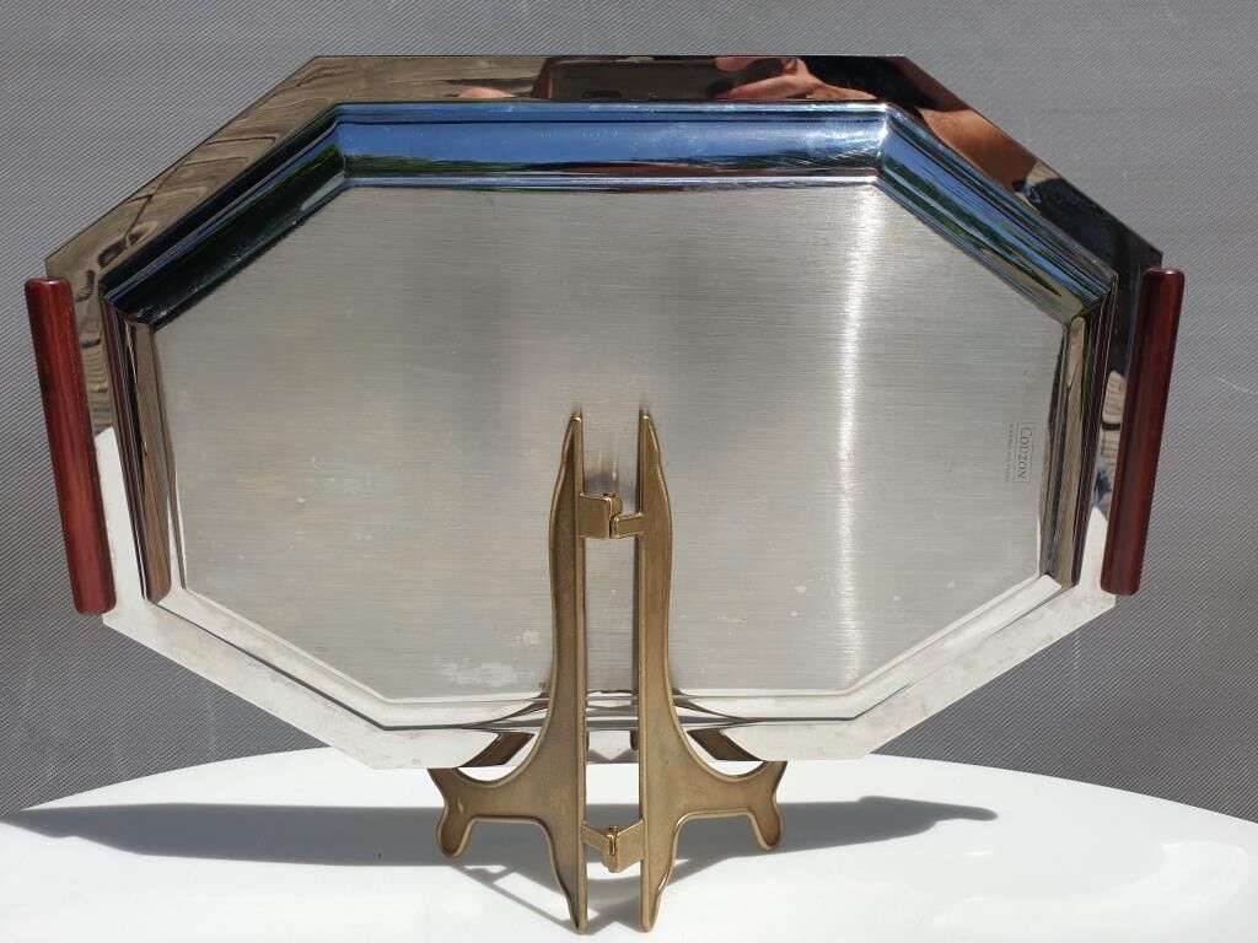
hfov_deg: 67.3
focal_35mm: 26
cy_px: 472
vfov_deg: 53.1
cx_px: 629
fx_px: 945
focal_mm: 4.3
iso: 50
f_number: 2.4
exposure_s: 1/2874
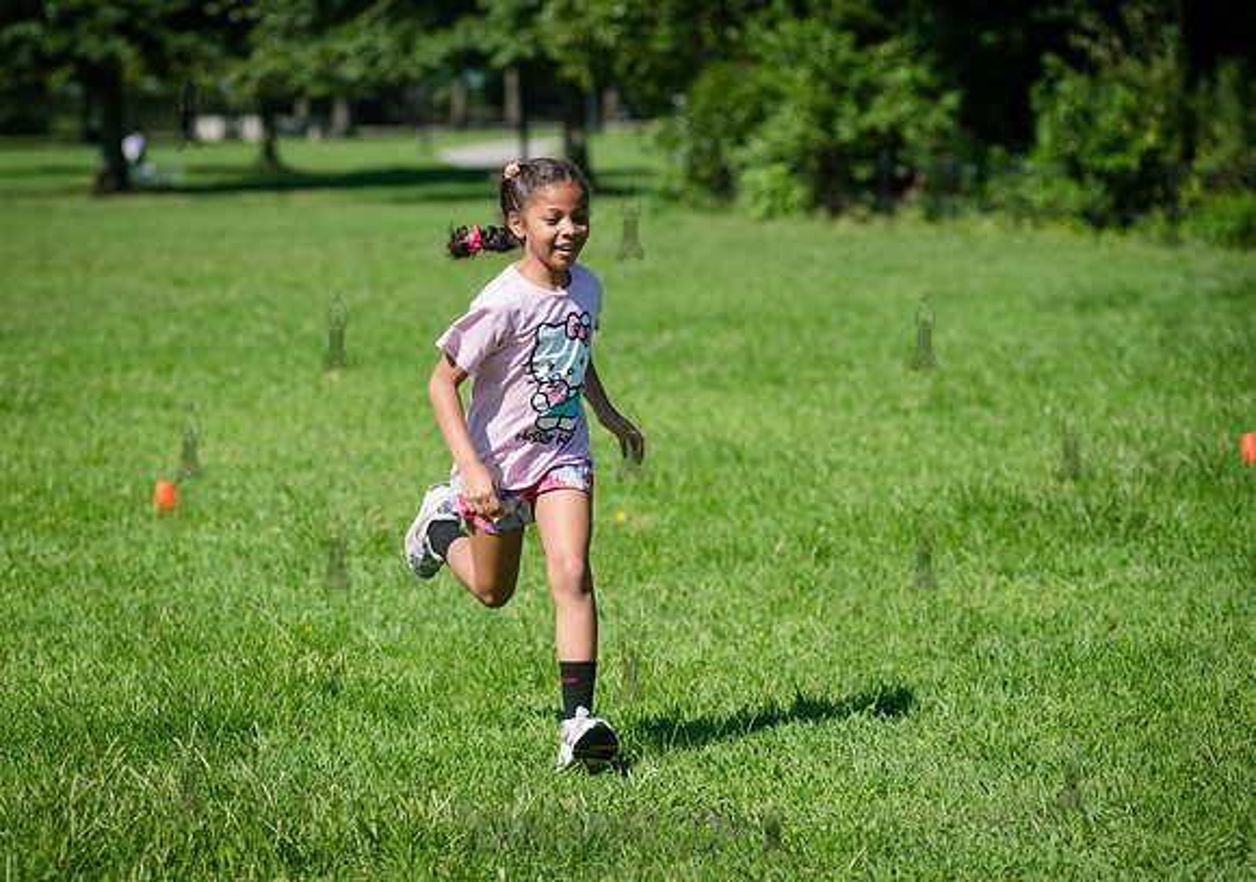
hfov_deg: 14.0
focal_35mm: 144
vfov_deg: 9.9
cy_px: 412
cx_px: 521
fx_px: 5106
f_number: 4
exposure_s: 1/1600
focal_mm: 125
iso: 200
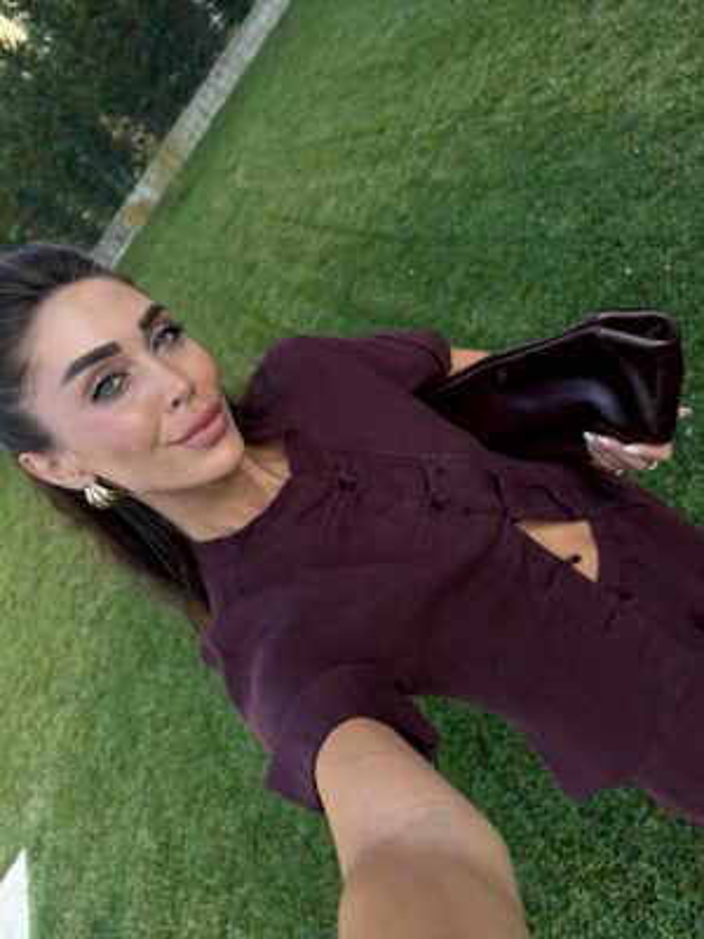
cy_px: 470
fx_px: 651
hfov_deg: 56.8
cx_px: 352
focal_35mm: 24
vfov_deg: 71.6
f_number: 1.78
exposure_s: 1/481
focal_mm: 6.76
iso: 80
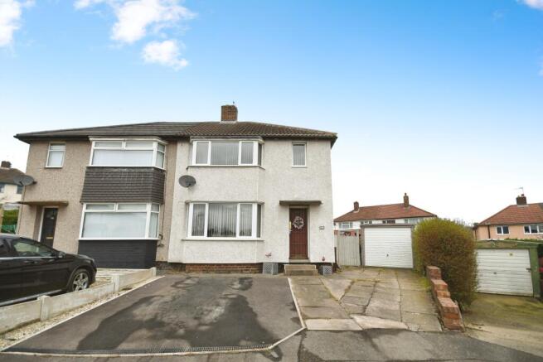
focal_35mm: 15
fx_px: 226
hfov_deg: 100.4
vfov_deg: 77.4
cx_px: 272
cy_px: 181
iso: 400
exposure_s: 1/250
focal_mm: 10
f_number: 8
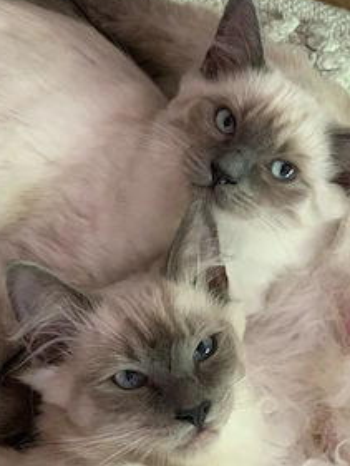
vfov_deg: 26.3
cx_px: 202
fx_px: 997
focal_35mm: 74
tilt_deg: -61.9
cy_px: 240
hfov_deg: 19.9
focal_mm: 6
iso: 500
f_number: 2.4
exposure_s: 1/32
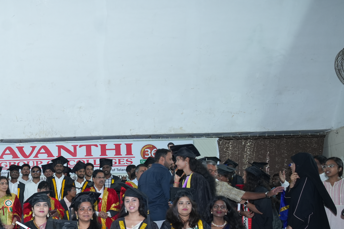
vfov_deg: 20.4
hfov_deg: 28.8
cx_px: -3
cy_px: 206
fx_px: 623
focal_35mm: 65
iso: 1000
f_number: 5.6
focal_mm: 31.6
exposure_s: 1/125
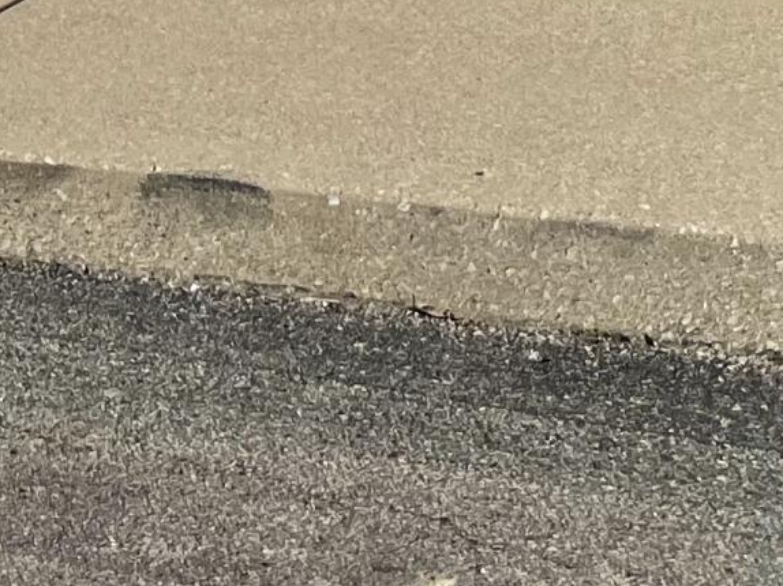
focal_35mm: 136
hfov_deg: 13.8
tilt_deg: -3.5
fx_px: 3075
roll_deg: +3.5
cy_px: -634
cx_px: -315
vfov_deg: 10.0
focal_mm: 4.2
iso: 32
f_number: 1.6
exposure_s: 1/4831
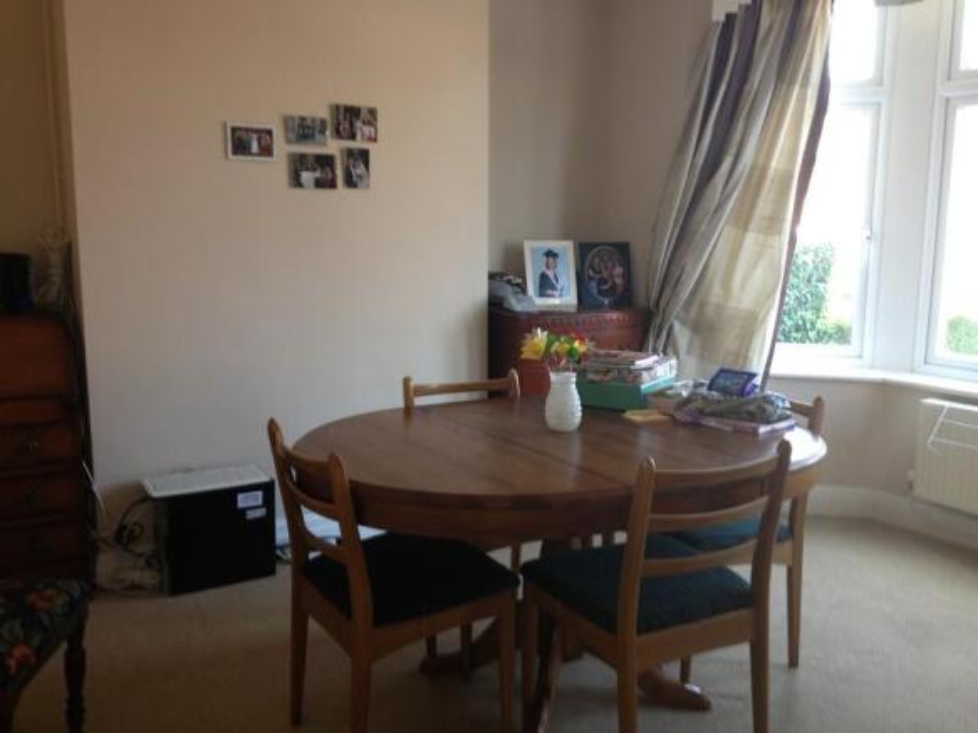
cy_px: 366
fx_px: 989
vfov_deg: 40.7
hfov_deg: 52.6
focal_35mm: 35
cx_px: 489
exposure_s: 1/20
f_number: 2.4
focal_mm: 4.28
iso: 64
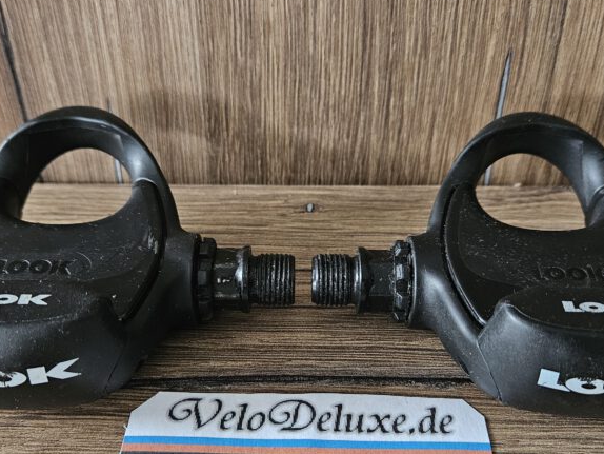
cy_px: 271
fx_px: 716
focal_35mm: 41
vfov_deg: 35.0
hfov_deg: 45.8
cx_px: 300
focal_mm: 5.4
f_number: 1.8
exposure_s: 1/100
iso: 1000
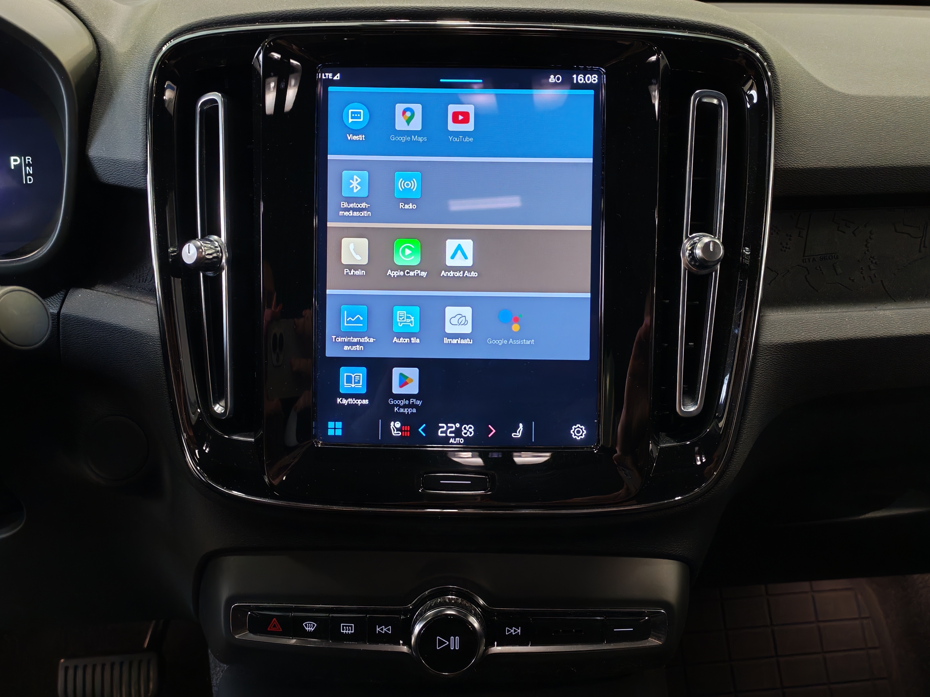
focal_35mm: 33
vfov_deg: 42.9
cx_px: 465
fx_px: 887
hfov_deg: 55.4
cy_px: 348
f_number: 1.9
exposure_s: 1/100
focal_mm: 6.12
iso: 1000
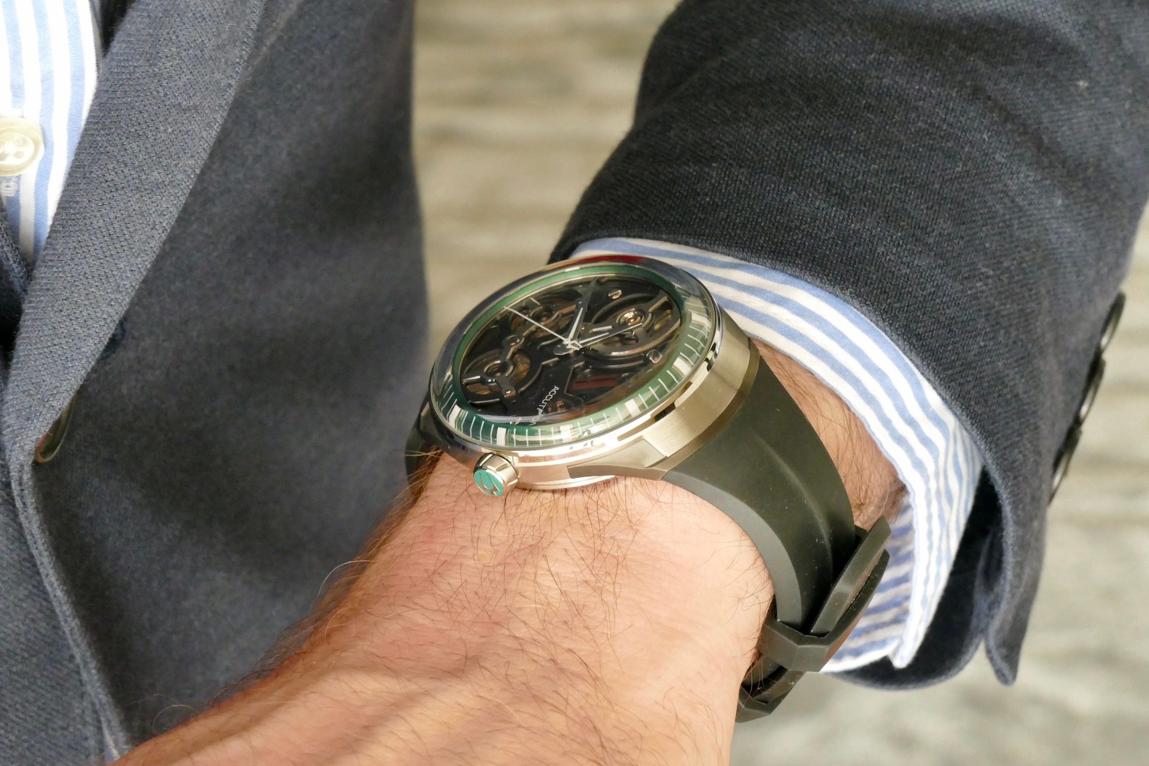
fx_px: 3766
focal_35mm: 118
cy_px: 383
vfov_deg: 11.6
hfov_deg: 17.3
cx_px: 574
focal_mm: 43.05
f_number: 7.1
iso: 1600
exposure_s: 1/15
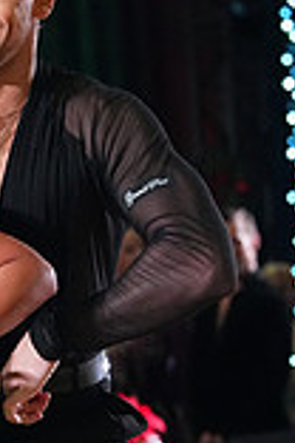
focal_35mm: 472
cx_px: -163
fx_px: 5801
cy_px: 542
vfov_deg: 4.4
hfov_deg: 2.9
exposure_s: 1/400
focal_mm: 127
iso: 8000
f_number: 5
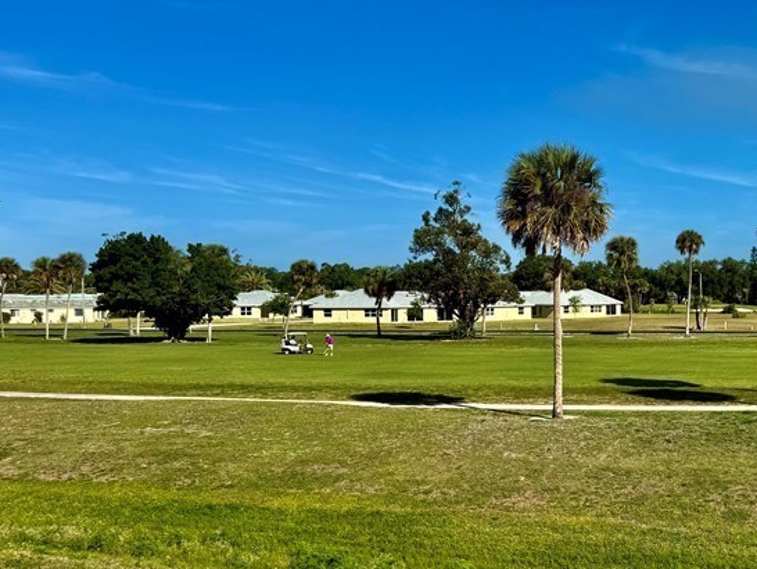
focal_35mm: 45
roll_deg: -0.5
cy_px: 312
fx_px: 985
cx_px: 663
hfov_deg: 39.4
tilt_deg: -1.6
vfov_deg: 32.2
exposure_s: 1/5714
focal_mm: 6.76
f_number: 1.78
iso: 80
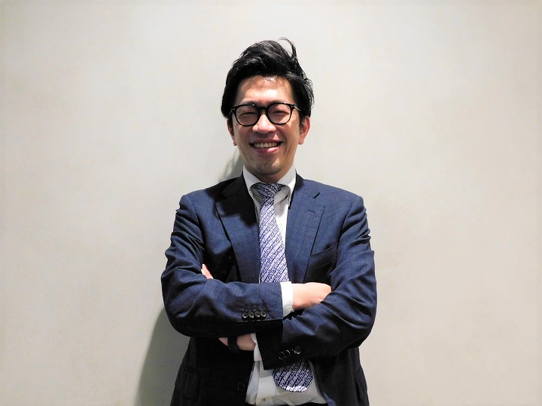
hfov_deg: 51.4
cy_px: 203
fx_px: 564
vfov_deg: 39.7
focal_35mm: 36
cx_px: 271
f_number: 3.5
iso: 280
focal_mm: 6.3
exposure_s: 1/30
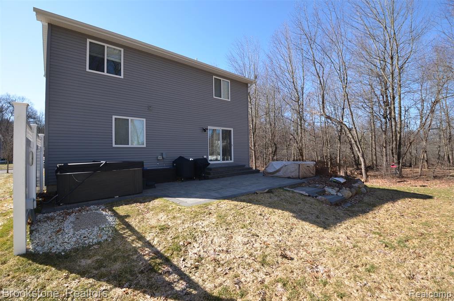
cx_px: 227
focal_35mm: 15
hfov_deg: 100.5
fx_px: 189
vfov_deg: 77.1
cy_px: 150
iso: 100
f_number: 6.3
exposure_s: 1/200
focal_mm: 10
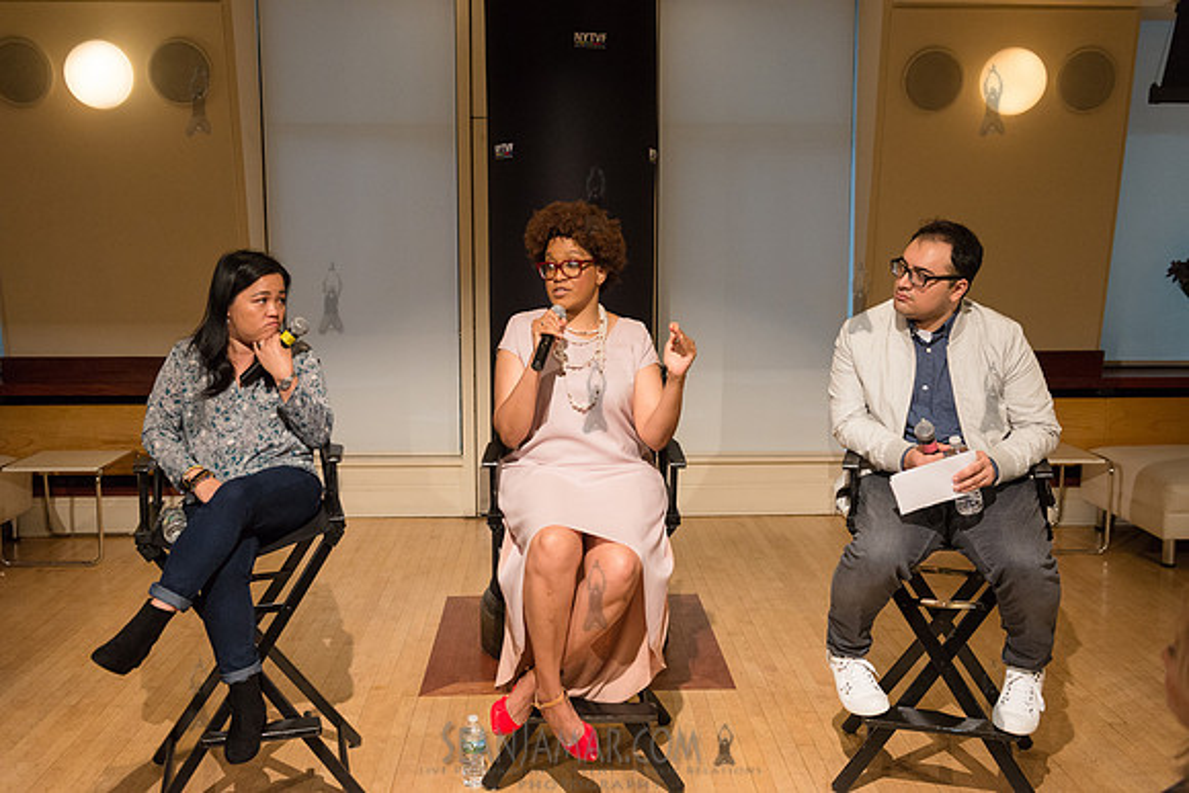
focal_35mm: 35
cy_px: 396
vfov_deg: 37.9
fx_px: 1156
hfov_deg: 54.4
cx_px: 594
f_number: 4
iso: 2500
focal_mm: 35
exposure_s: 1/500
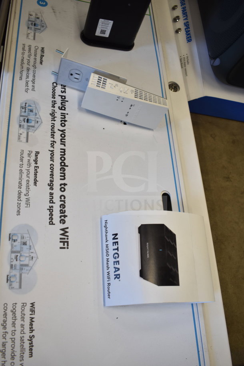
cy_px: 183
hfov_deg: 43.6
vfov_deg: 61.9
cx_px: 122
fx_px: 305
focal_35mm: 30
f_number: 3.8
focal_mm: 20
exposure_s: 1/30
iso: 280
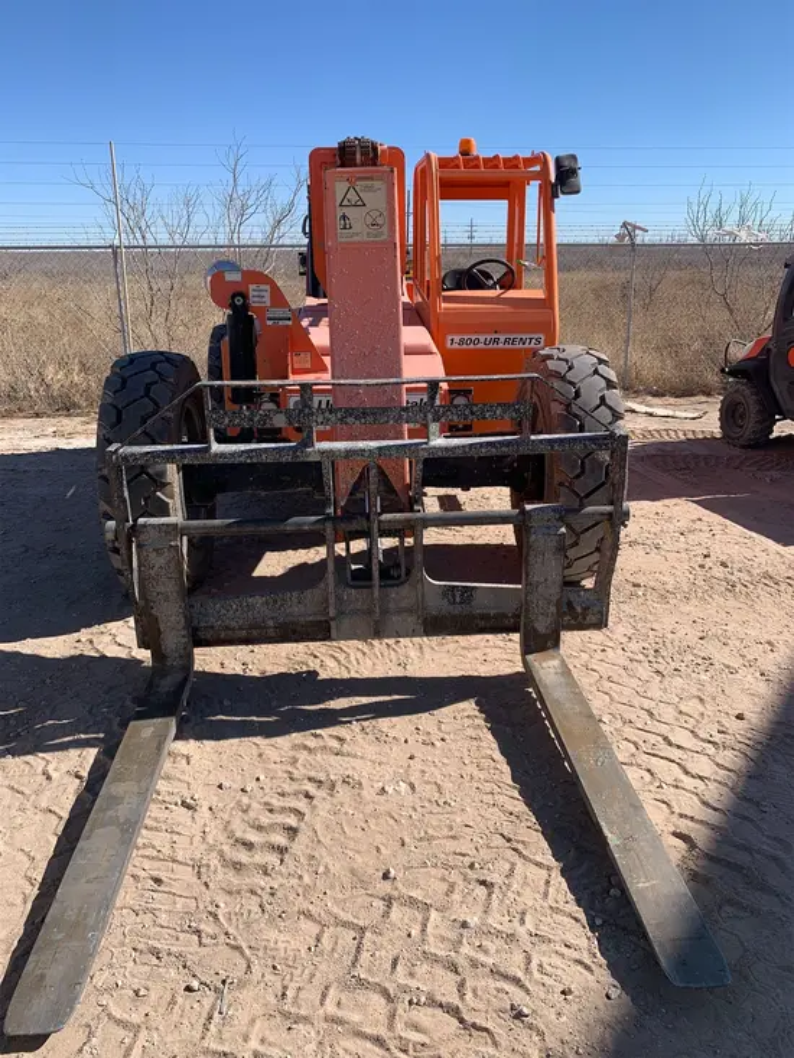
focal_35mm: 26
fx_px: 795
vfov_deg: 67.3
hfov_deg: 53.1
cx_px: 397
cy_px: 529
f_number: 1.8
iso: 25
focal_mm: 4.25
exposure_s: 1/2309
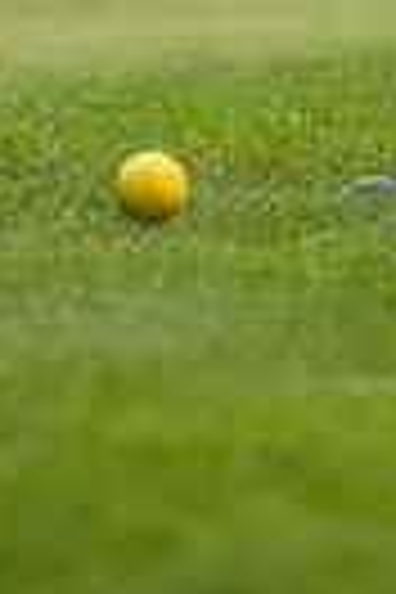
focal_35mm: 1019
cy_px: -392
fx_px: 16812
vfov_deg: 2.0
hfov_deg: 1.3
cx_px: 261
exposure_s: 1/1600
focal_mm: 300
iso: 1250
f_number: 4
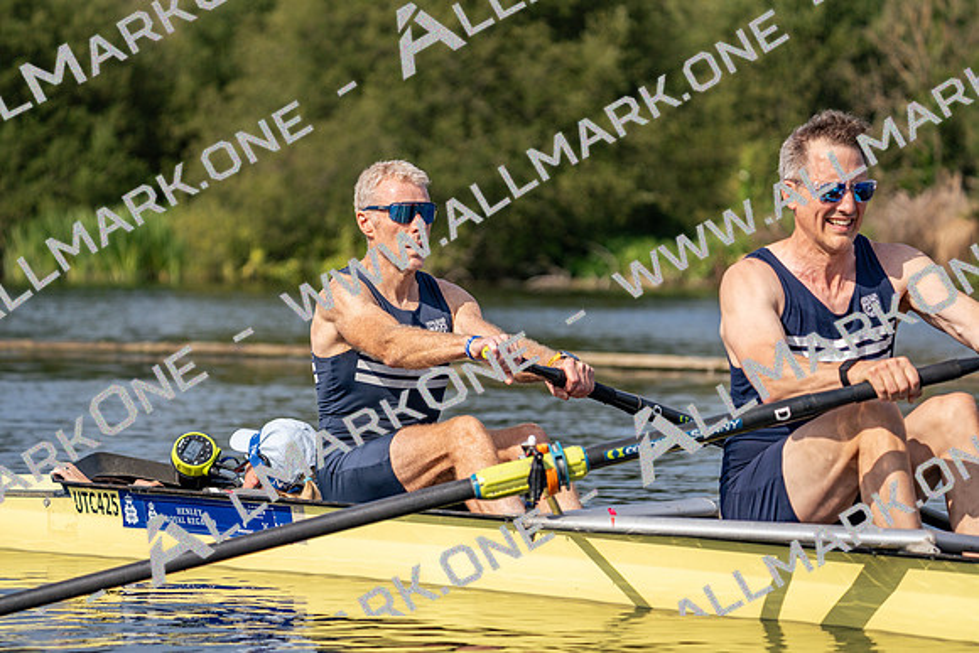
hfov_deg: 10.3
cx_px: 490
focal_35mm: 200
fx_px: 5440
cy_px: 326
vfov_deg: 6.9
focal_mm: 200
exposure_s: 1/1600
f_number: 5.6
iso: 200
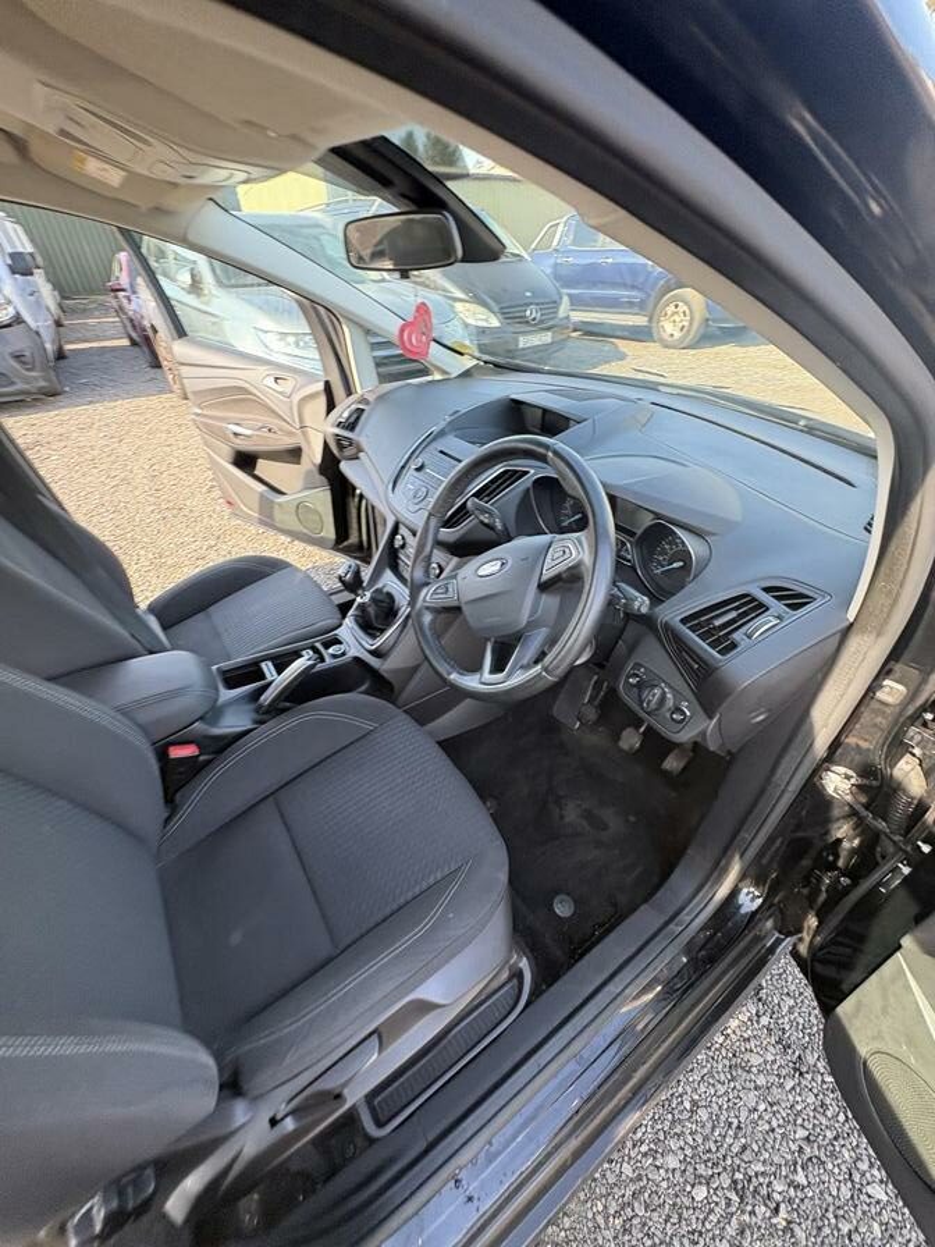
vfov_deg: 102.1
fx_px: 504
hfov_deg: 85.7
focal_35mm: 14
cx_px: 468
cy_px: 624
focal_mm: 2.22
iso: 160
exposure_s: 1/99
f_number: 2.2
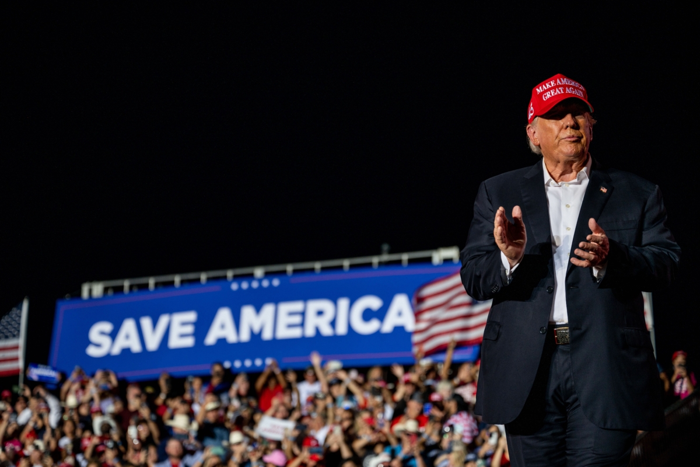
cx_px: 350
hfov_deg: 28.8
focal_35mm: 70
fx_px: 1361
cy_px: 234
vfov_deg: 19.5
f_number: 2.8
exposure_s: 1/250
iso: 200
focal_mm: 70
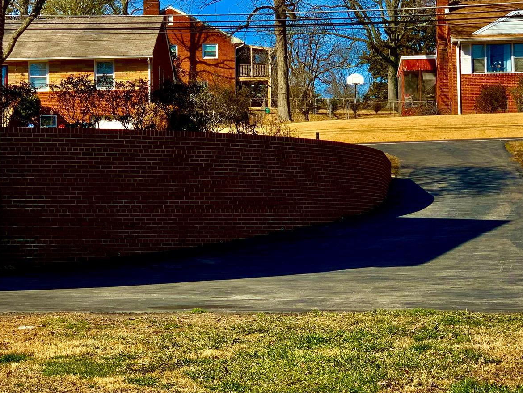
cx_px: 218
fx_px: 1375
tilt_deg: +4.2
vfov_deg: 16.2
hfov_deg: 21.5
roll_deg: -0.2
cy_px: 171
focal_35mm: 91
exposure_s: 1/631
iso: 16
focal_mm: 6
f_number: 2.4
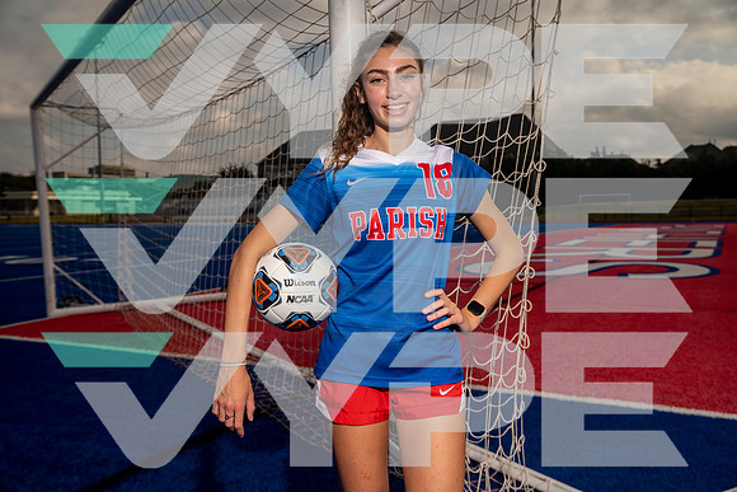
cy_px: 246
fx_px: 696
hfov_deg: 55.8
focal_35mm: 34
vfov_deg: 38.9
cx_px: 368
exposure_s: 1/250
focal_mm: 34
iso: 100
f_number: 5.6
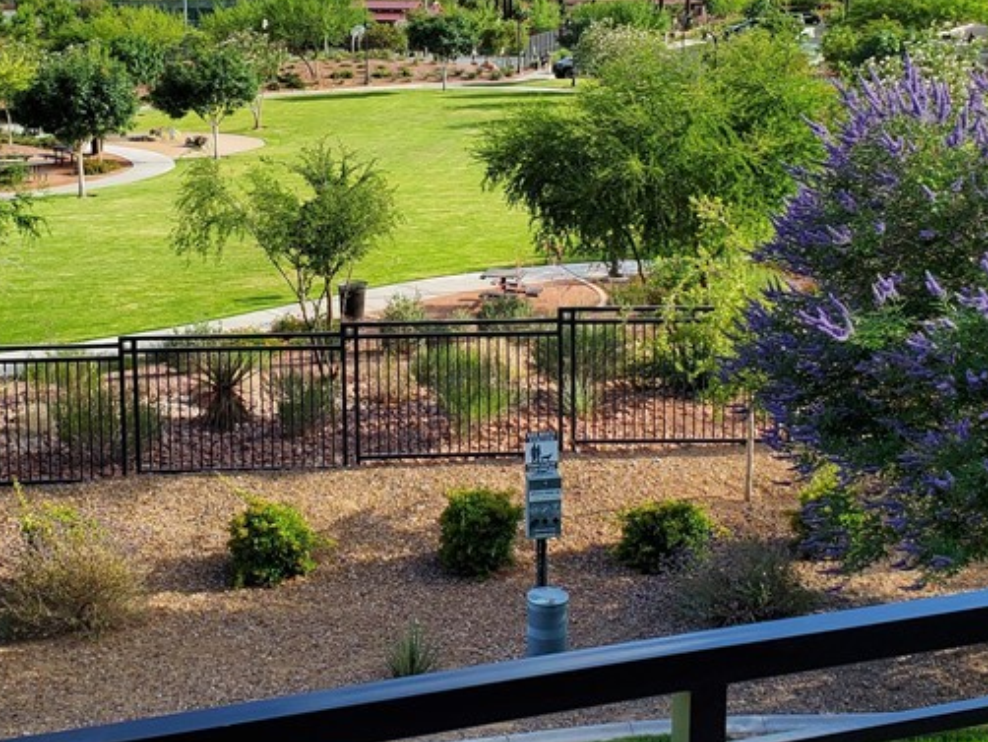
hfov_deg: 36.2
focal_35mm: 53
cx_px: 478
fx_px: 1513
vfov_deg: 27.2
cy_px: 193
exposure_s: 1/1170
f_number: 2.4
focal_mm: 4.3
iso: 50
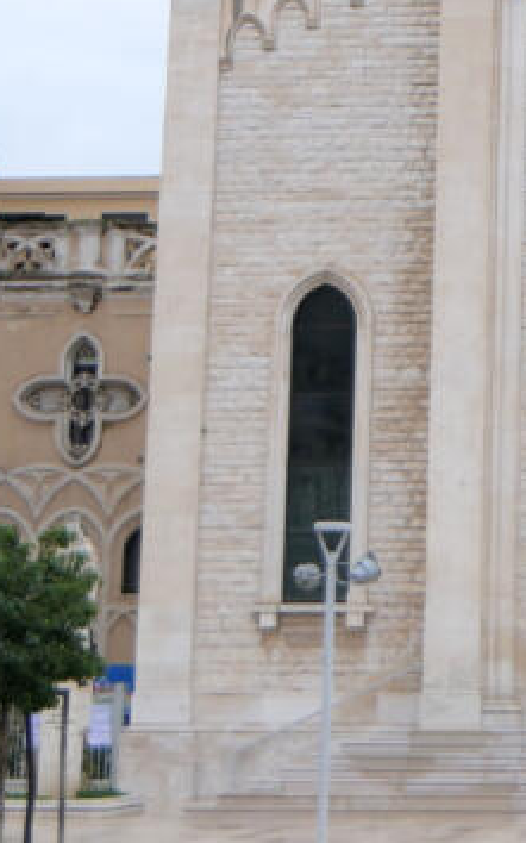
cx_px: 616
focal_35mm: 83
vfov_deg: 24.9
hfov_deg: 15.2
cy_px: 314
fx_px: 1905
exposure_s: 1/800
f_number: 2.8
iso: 200
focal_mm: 8.8
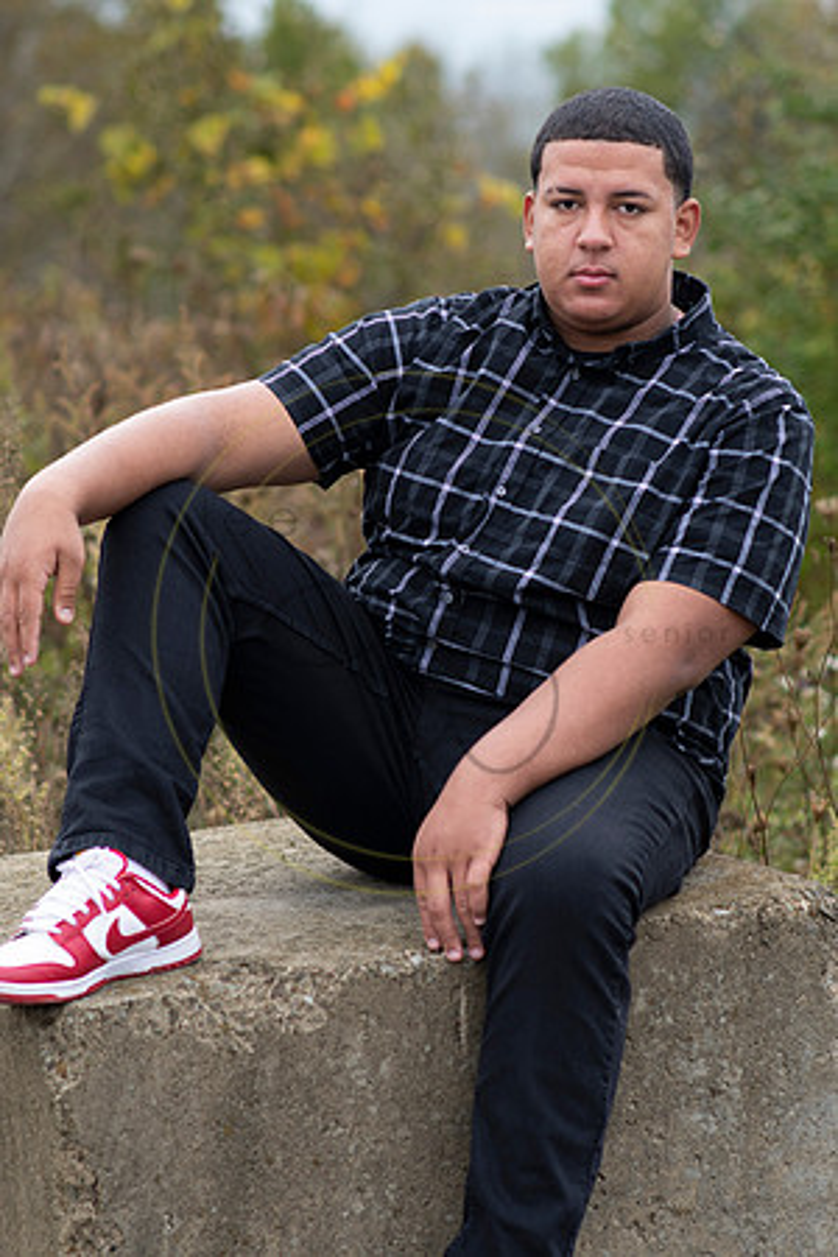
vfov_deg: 16.1
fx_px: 4434
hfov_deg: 10.8
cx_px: 419
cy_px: 628
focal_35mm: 127
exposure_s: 1/400
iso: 100
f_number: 2.8
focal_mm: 85
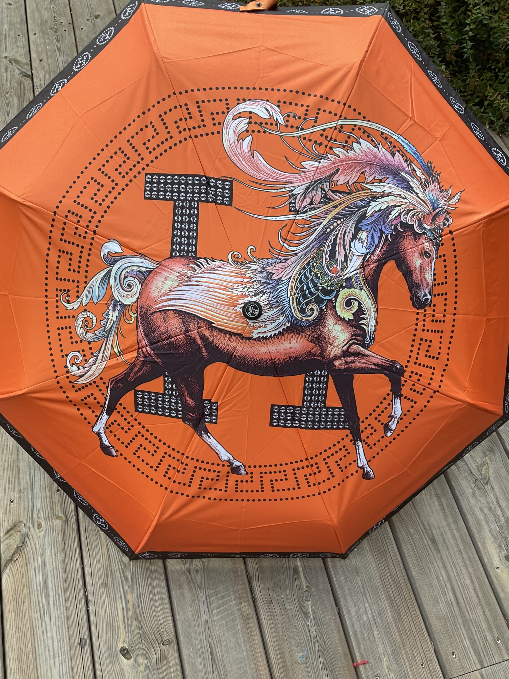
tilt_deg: -59.7
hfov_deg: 48.2
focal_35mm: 29
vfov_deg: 61.7
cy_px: 340
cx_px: 254
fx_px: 569
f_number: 1.8
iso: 20
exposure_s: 1/120
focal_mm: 3
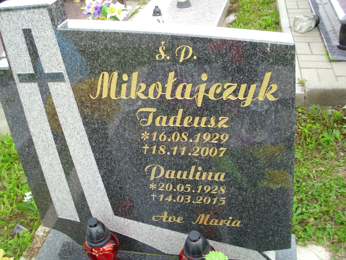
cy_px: 130
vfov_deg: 40.7
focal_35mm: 35
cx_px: 173
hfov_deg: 52.6
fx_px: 350
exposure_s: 1/76
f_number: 3
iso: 50
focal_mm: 6.2
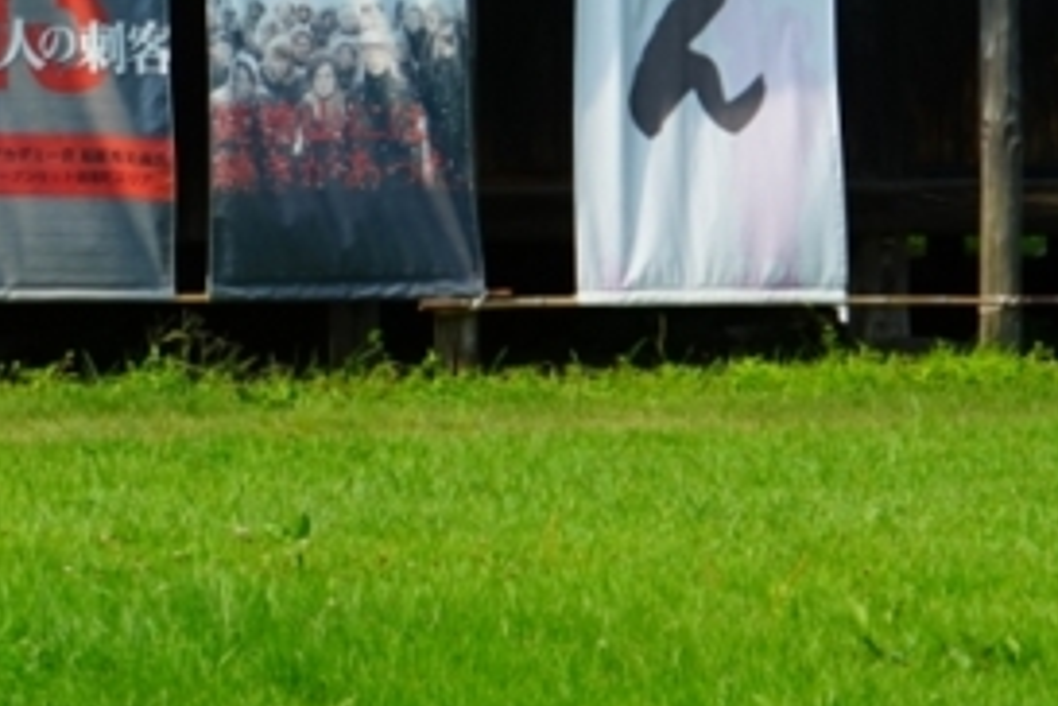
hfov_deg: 6.2
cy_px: 50
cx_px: -341
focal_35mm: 328
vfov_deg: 4.2
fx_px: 9639
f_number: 8
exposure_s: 1/200
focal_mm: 75
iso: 100
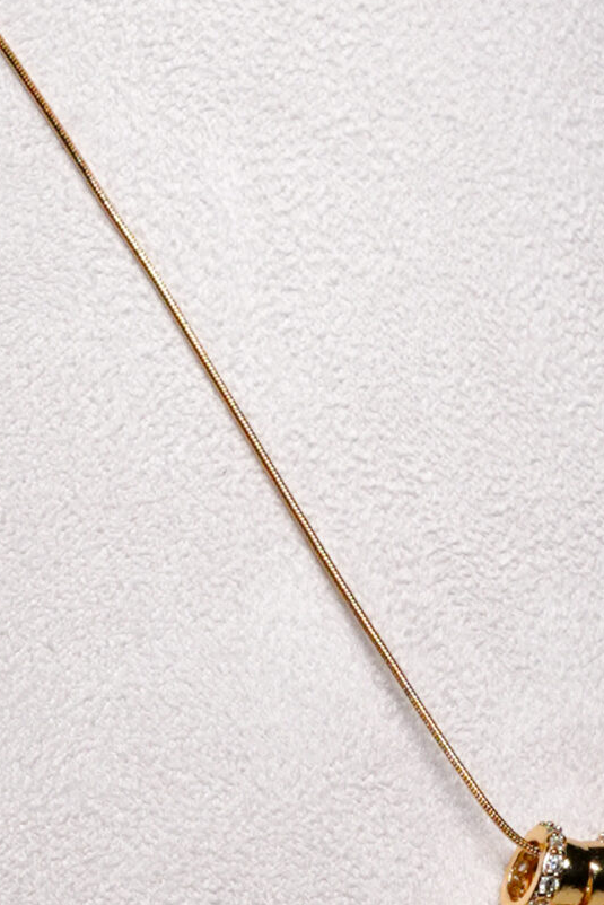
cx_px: 287
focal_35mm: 166
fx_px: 4176
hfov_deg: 8.3
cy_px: 879
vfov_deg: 12.3
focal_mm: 35
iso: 800
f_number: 7.1
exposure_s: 1/320
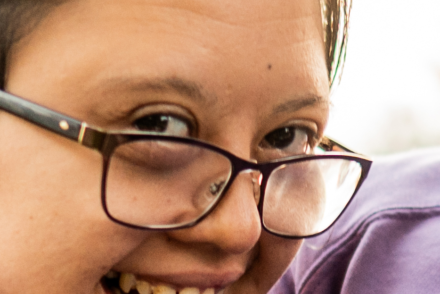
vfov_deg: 7.6
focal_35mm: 180
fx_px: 2200
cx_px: 617
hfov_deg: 11.1
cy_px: 179
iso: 100
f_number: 1.4
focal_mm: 24
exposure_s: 1/125
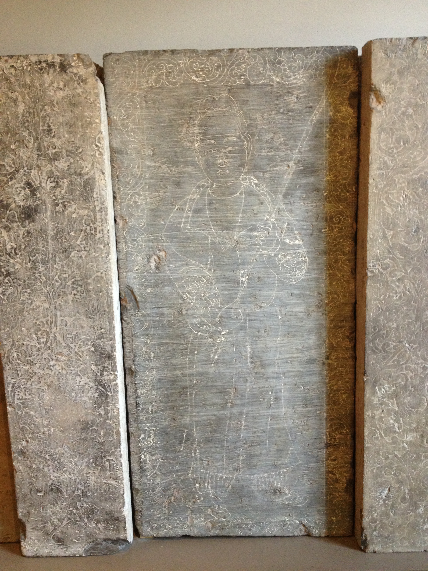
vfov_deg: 52.6
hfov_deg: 40.7
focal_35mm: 35
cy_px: 286
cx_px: 214
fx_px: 577
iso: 200
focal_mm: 4.28
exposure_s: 1/20
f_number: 2.4
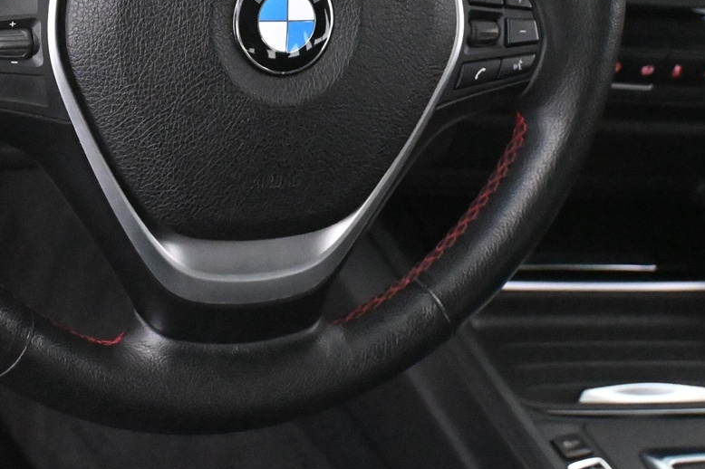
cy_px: -10
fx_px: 1988
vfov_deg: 13.3
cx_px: 198
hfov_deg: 20.0
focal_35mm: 102
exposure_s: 1/60
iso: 12800
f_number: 5
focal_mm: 32.5
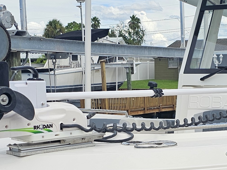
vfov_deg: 15.9
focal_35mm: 91
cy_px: 168
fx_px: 597
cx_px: 155
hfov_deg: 21.4
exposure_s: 1/2000
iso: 25
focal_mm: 6.3
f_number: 1.7
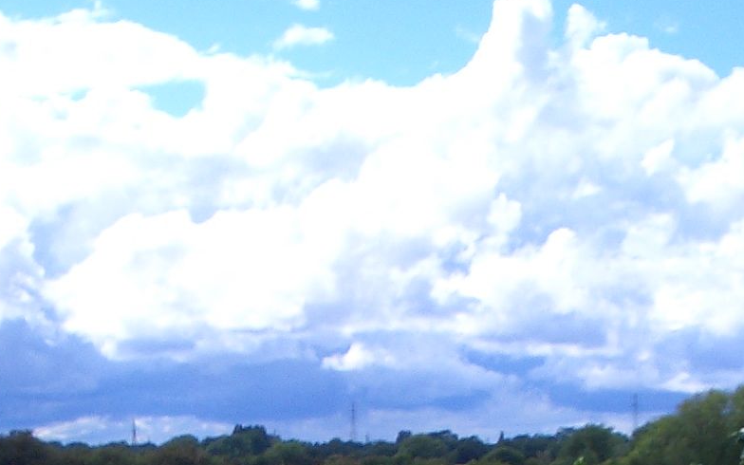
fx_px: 2210
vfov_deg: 11.5
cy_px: 699
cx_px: 244
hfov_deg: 19.0
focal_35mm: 109
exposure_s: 1/400
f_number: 4.3
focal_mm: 5.8
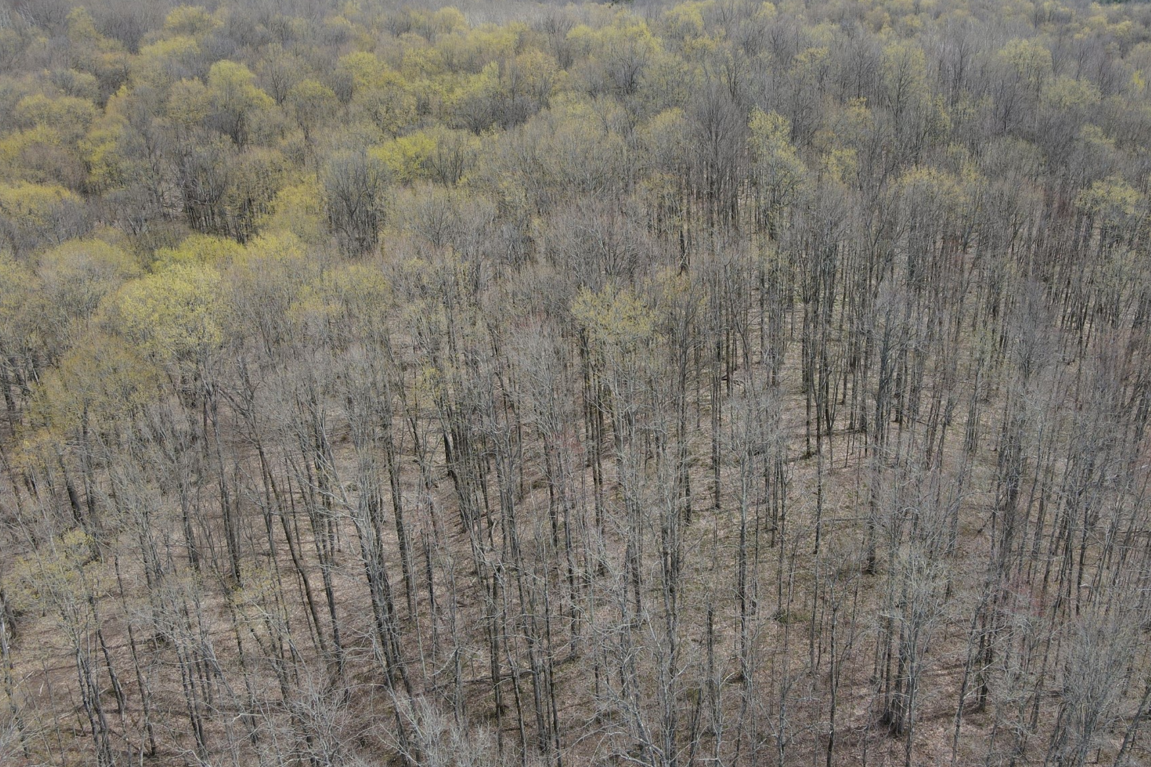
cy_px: 348
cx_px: 682
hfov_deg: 61.5
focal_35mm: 30
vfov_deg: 43.6
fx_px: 959
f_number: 2.8
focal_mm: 4.5
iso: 100
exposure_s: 1/400
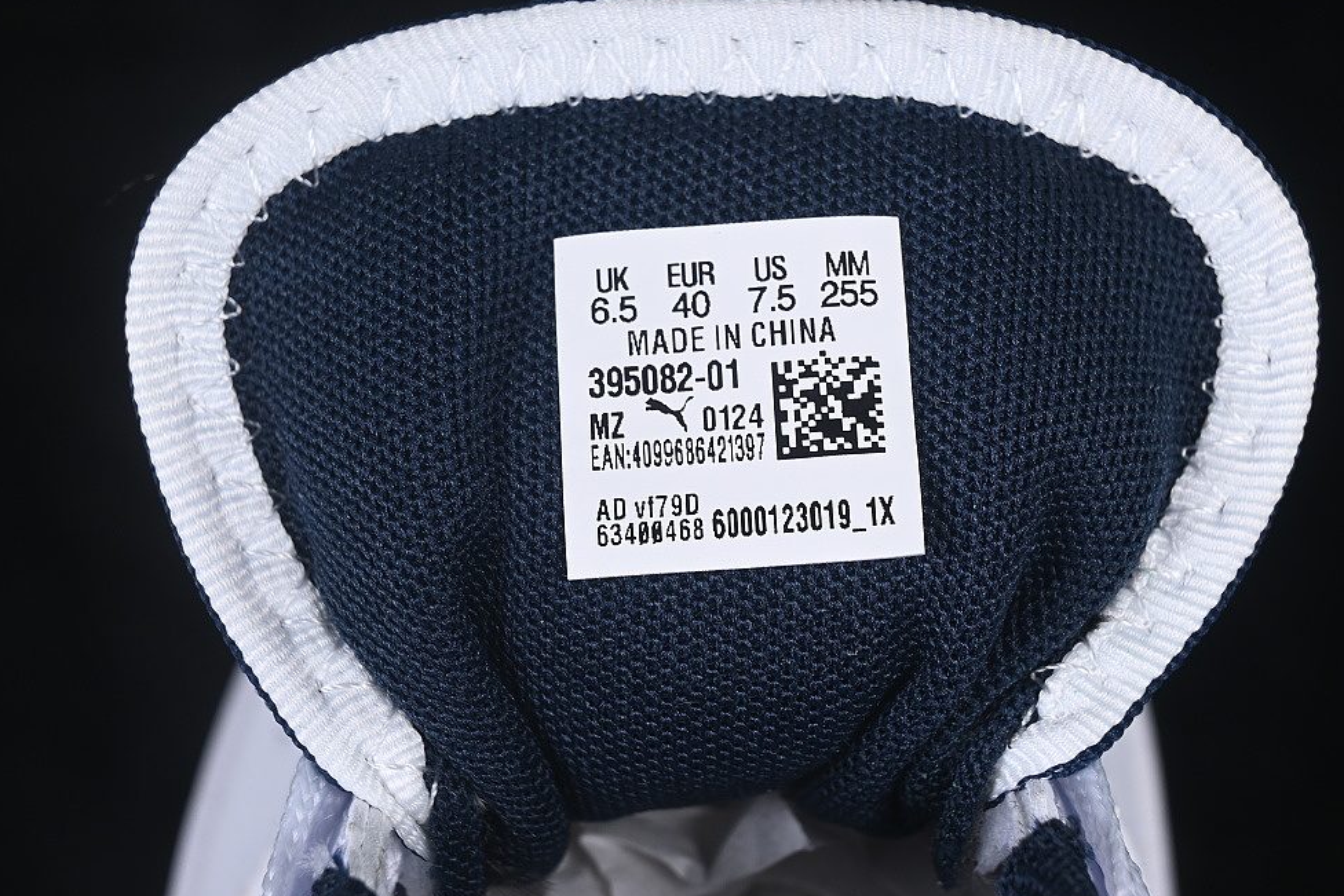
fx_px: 3099
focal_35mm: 83
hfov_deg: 24.5
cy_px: 416
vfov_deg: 16.5
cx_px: 702
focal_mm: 50
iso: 160
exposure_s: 1/80
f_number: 8
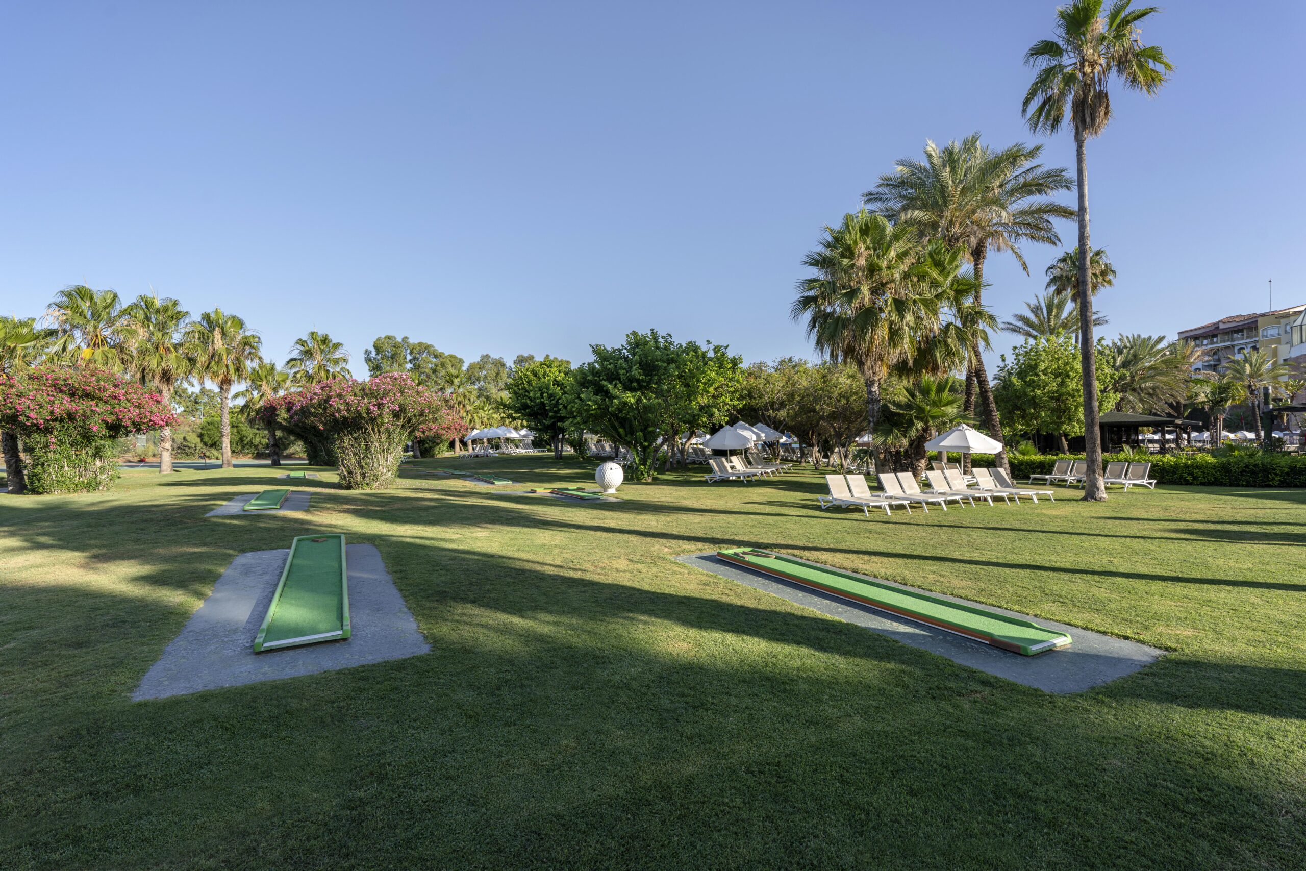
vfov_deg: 73.8
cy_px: 436
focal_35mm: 16
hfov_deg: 96.7
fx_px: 580
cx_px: 653
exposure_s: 1/80
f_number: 8
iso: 50
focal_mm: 16
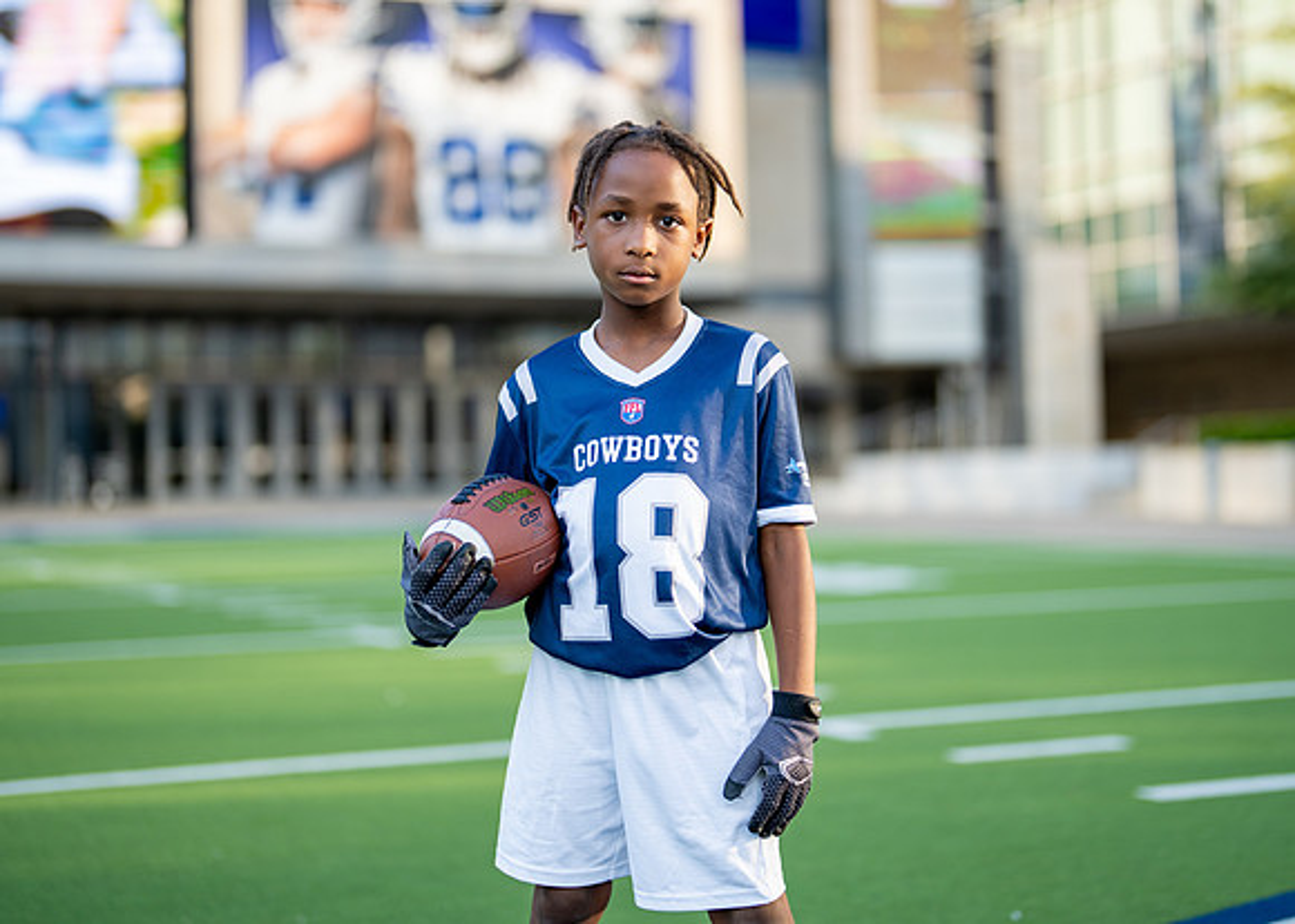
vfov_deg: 22.5
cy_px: 386
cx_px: 664
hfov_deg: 31.1
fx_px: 2326
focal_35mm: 63
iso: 100
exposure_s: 1/1600
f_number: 1.2
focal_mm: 50
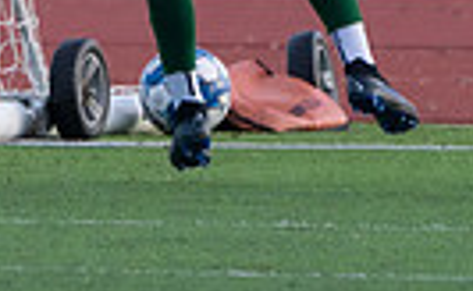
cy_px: -386
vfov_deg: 0.5
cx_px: -749
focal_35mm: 2804
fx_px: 36009
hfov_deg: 0.8
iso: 1000
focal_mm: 400
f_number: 5.6
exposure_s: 1/1250
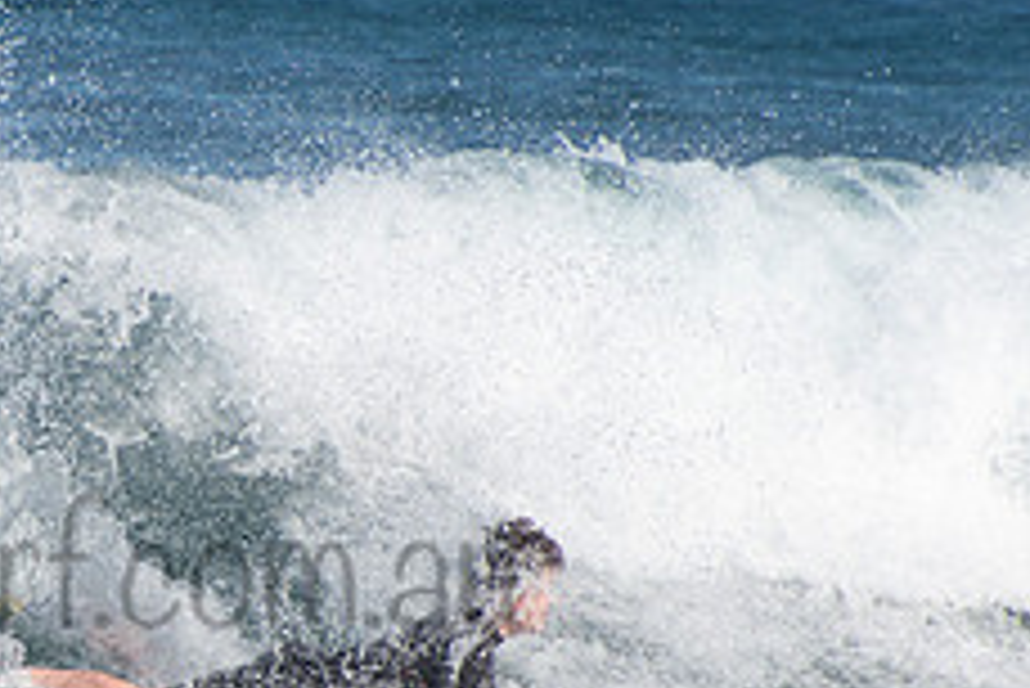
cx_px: 40
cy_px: 524
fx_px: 43429
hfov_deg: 1.4
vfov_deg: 0.9
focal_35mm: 1517
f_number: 5.6
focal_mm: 400
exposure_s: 1/1250
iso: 220
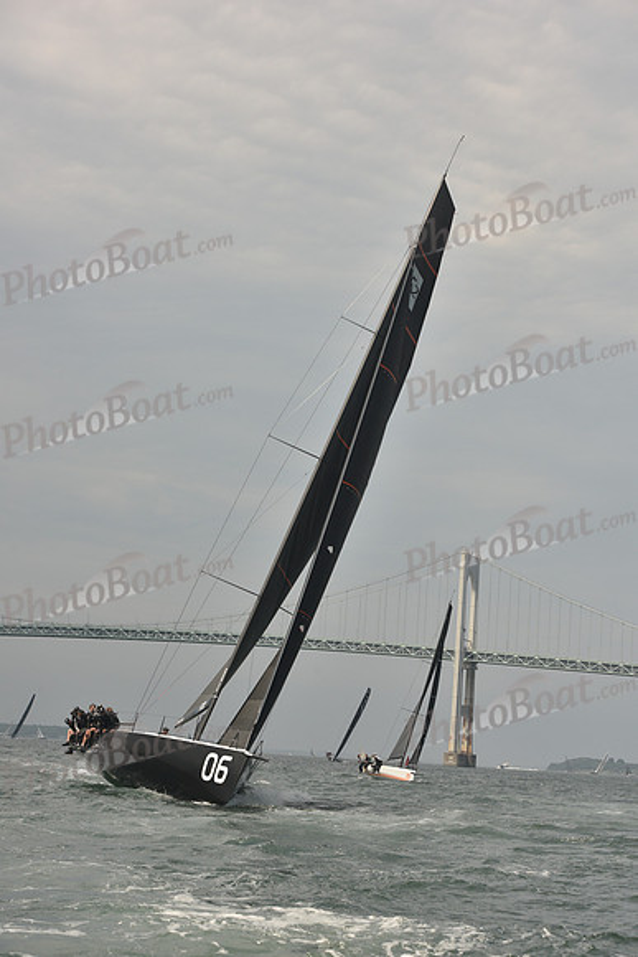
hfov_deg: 19.5
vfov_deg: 28.8
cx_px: 319
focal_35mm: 70
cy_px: 478
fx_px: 1860
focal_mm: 70
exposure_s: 1/640
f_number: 8
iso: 250
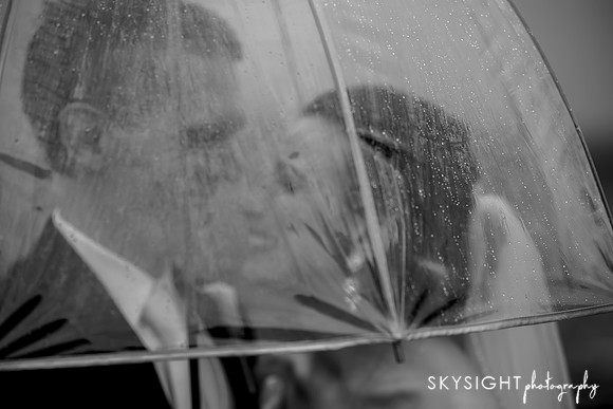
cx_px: 306
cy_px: 204
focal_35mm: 120
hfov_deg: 17.1
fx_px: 2044
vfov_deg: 11.4
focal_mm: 120
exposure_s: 1/1000
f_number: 4
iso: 200
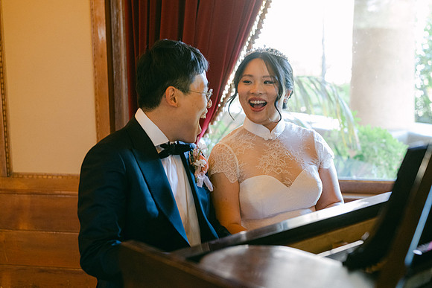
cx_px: 216
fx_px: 600
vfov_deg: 27.0
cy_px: 144
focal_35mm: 50
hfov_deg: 39.6
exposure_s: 1/125
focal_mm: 50
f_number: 2.8
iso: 2800
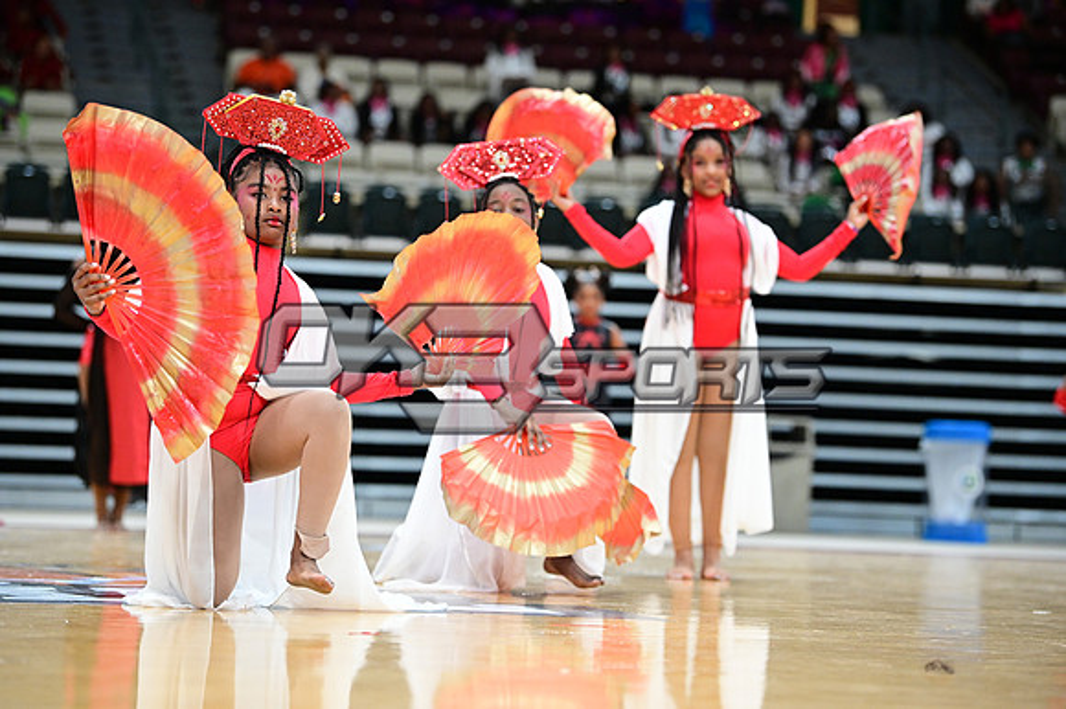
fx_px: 3551
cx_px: 533
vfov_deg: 11.4
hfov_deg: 17.1
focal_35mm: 120
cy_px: 354
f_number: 3.2
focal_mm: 120
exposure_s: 1/1000
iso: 6400
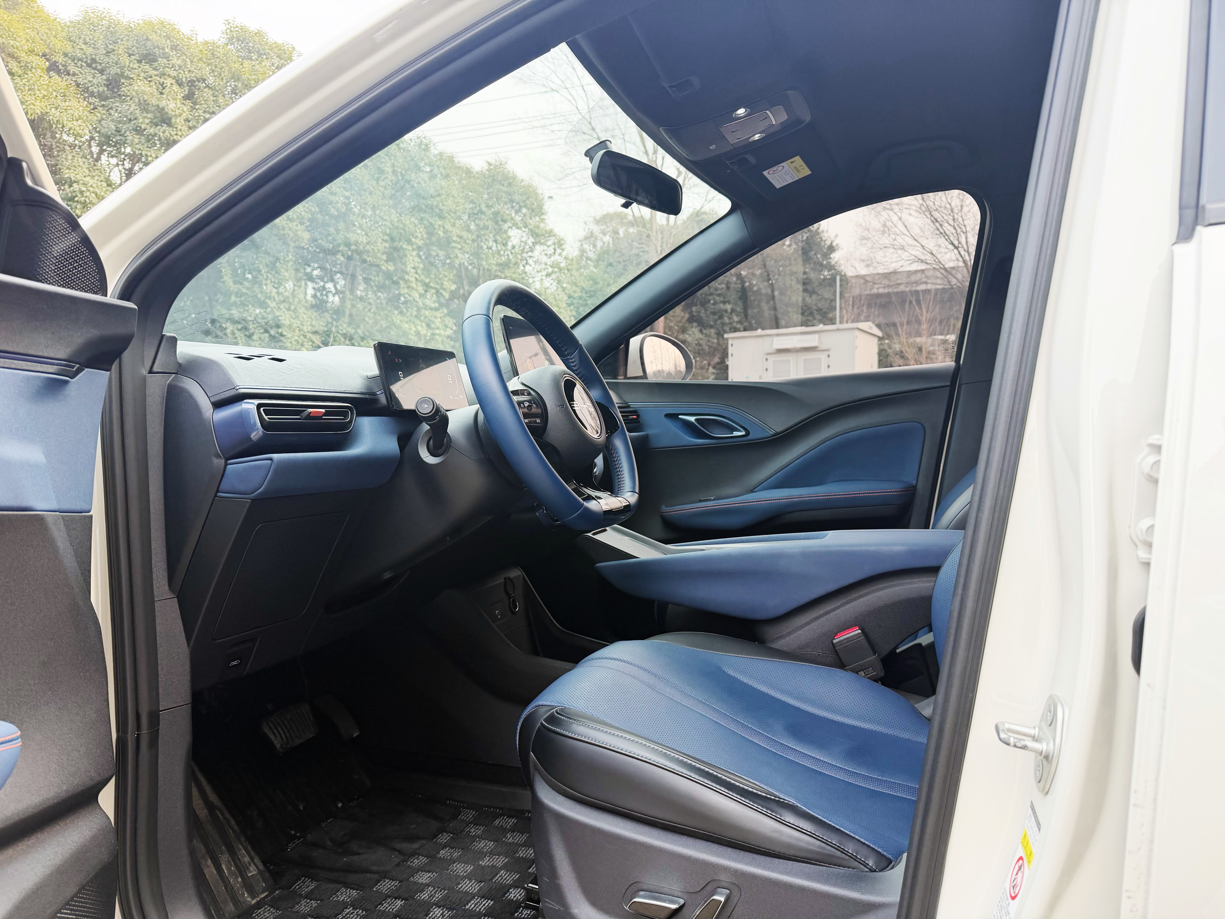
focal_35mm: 24
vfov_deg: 56.8
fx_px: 849
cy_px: 460
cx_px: 612
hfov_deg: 71.6
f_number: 1.78
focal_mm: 6.76
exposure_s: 1/177
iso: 100
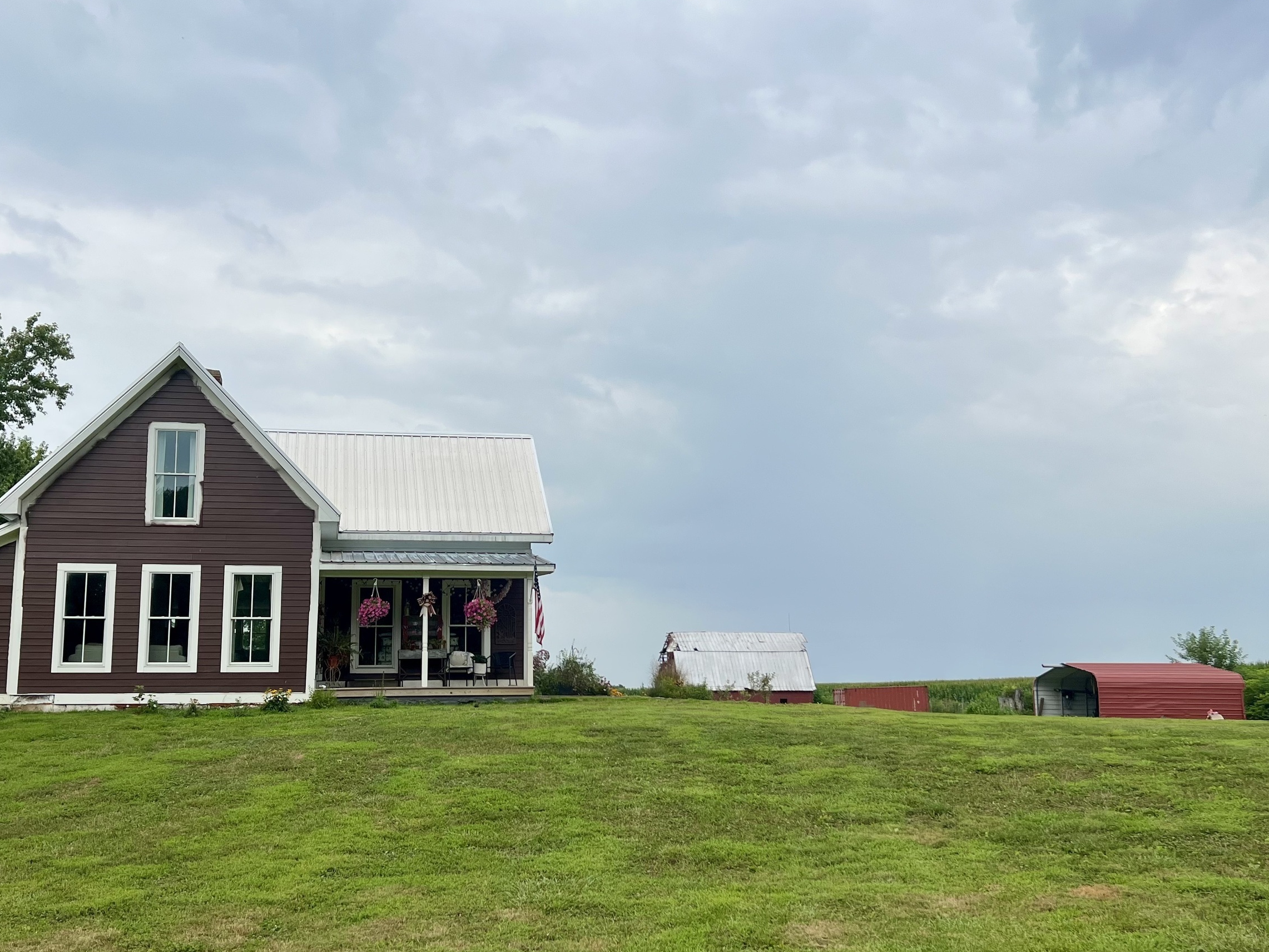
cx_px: 537
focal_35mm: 35
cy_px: 499
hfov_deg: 52.4
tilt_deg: +7.7
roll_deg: +0.7
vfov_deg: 40.7
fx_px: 1283
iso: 50
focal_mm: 5.7
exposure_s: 1/3968
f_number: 1.5
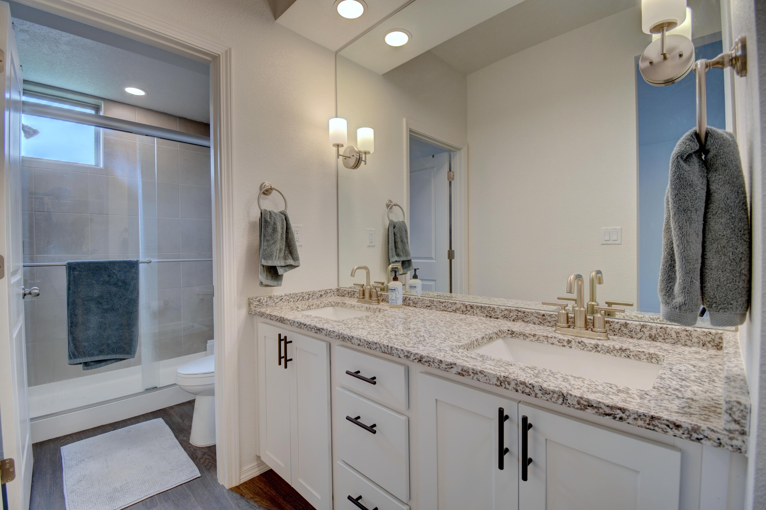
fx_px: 319
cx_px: 383
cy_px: 255
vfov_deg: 77.3
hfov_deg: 100.4
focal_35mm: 15
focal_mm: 10
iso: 100
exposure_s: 1/20
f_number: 4.5
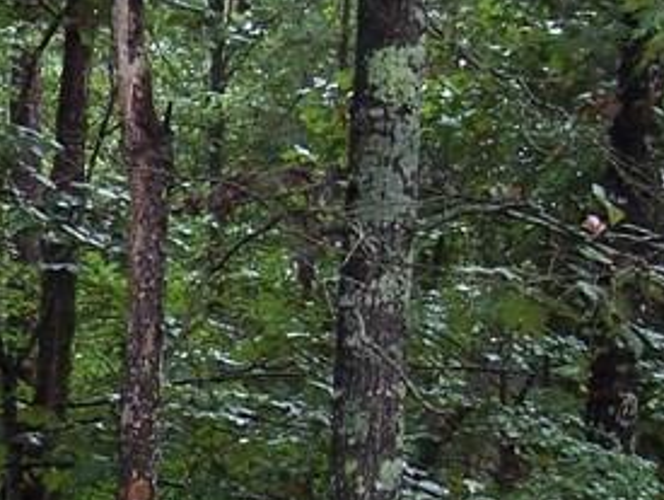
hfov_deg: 13.2
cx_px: -157
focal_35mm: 145
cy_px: 647
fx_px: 2785
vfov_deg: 10.1
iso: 140
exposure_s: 1/60
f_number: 2.8
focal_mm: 8
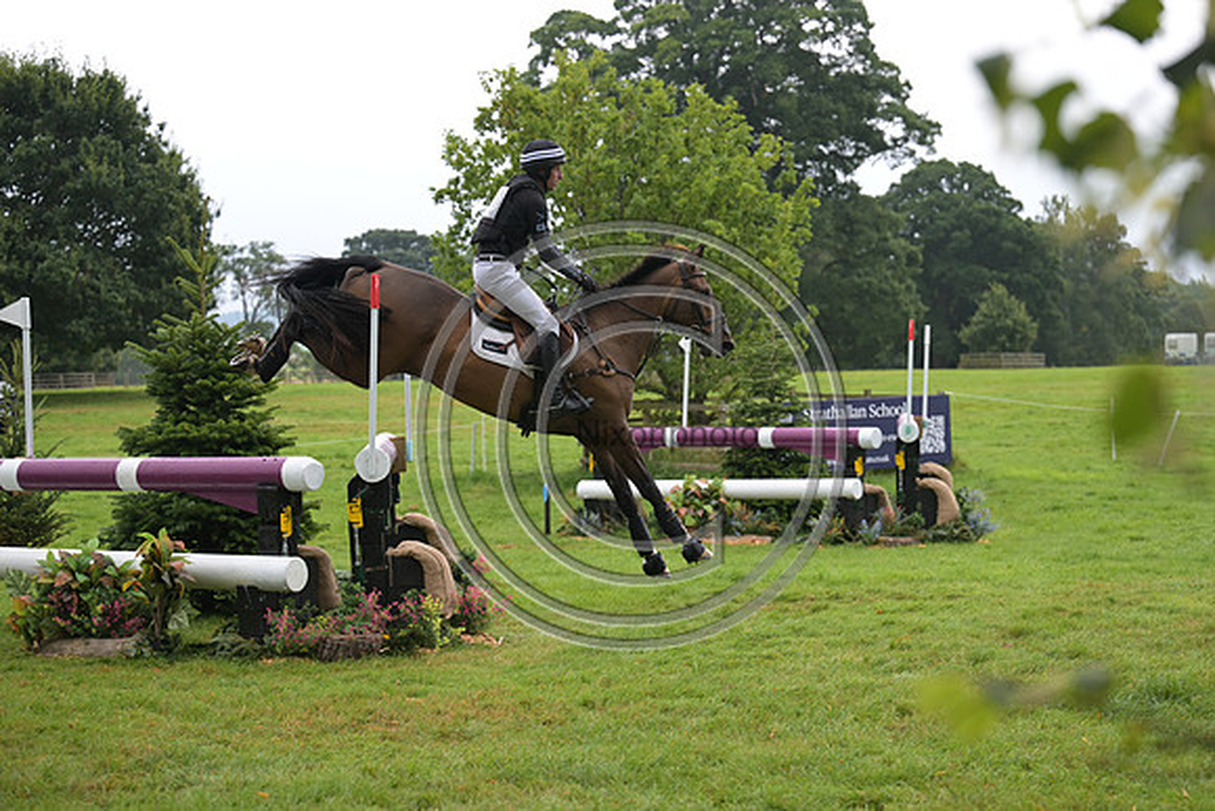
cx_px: 608
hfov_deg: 28.8
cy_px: 406
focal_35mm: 70
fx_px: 2363
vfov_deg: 19.5
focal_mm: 70
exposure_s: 1/1250
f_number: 3.2
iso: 1250
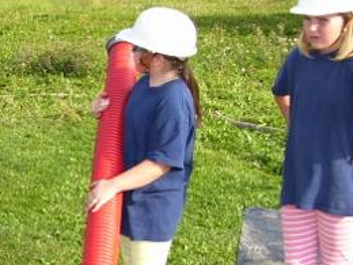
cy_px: 193
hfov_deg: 20.7
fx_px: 928
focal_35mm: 91
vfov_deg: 16.2
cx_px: -18
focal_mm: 6
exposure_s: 1/750
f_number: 2.7
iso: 80
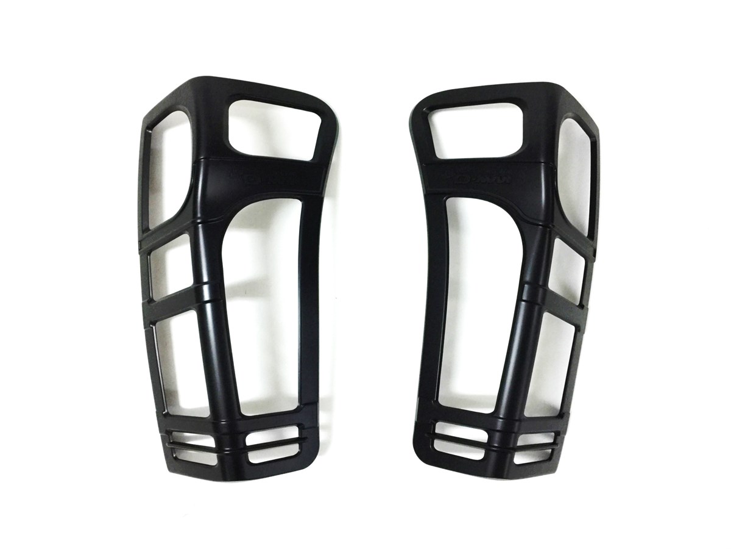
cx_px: 366
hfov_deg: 61.7
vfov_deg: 48.2
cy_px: 274
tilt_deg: -86.3
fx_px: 612
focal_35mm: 29
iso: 100
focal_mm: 4.15
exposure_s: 1/17
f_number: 2.2
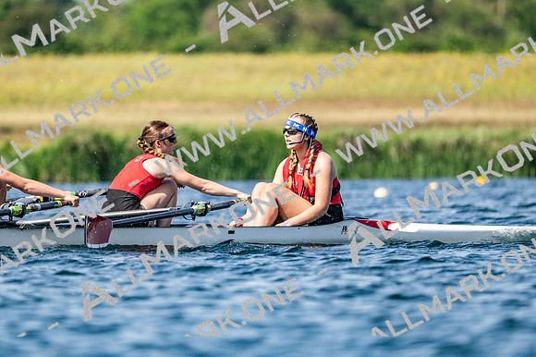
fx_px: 8928
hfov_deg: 3.4
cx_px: 268
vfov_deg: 2.3
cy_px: 178
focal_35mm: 600
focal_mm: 400
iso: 220
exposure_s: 1/2500
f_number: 4.5
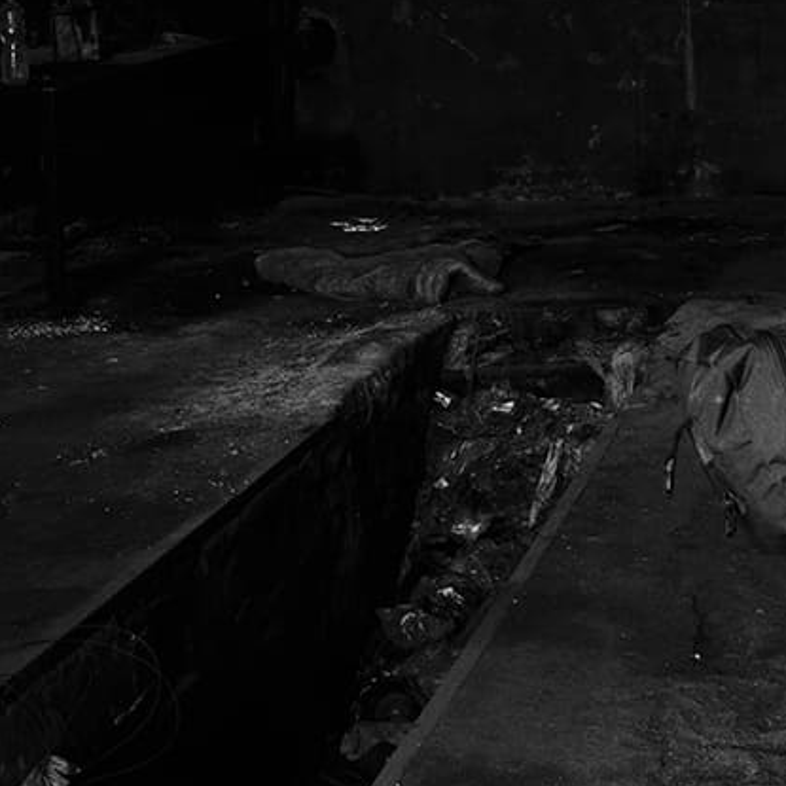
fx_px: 2209
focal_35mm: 86
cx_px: 1072
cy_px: 170
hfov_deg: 18.5
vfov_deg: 20.0
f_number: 14
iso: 800
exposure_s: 1/30
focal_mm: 35
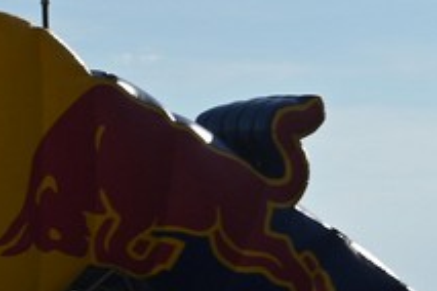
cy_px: 685
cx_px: 890
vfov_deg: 3.8
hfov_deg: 5.6
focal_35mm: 361
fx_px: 4382
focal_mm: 64
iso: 100
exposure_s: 1/640
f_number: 9
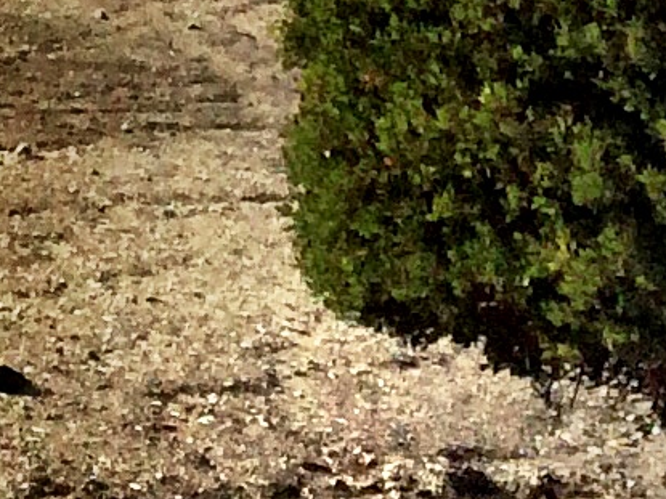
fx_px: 4385
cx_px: -674
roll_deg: -0.1
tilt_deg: +0.1
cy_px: -1381
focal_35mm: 228
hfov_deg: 8.3
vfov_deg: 5.7
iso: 40
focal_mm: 4.15
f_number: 2.2
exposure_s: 1/5882
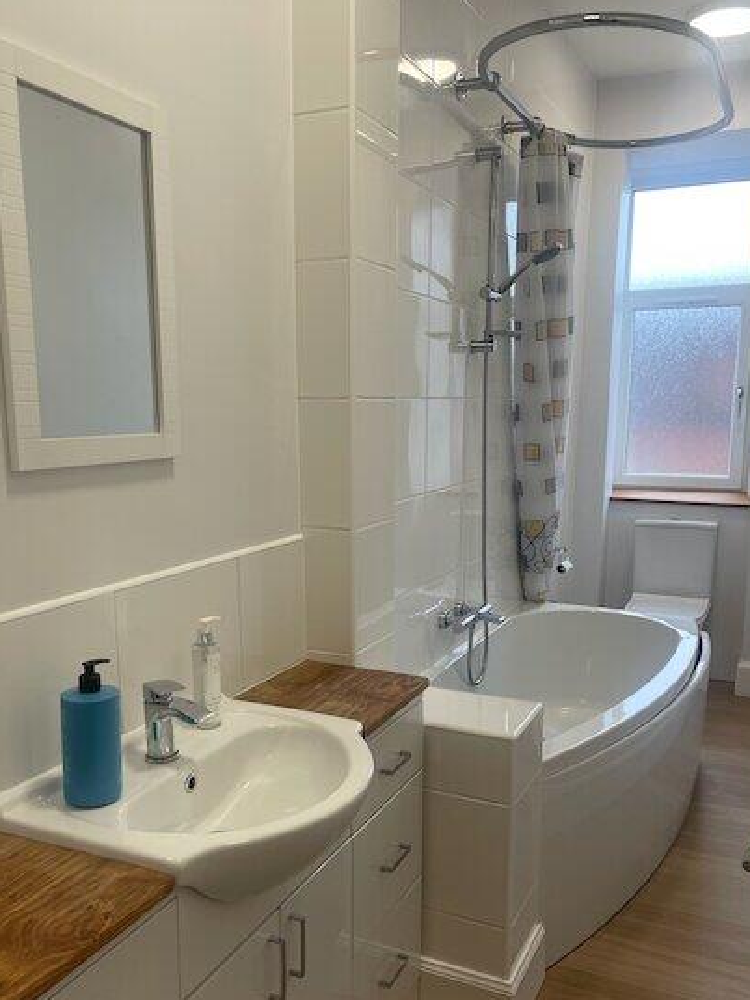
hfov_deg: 45.4
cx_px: 354
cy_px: 557
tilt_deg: -9.7
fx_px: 895
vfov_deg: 58.2
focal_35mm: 31
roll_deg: +0.4
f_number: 1.6
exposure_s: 1/100
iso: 40
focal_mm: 4.2
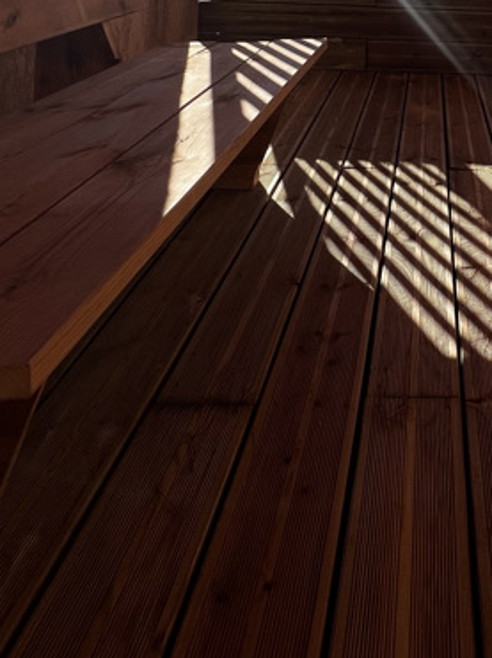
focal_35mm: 36
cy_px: -64
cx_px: 497
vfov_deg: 41.2
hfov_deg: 35.6
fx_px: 683
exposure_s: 1/2320
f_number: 1.8
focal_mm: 1.57
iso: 32
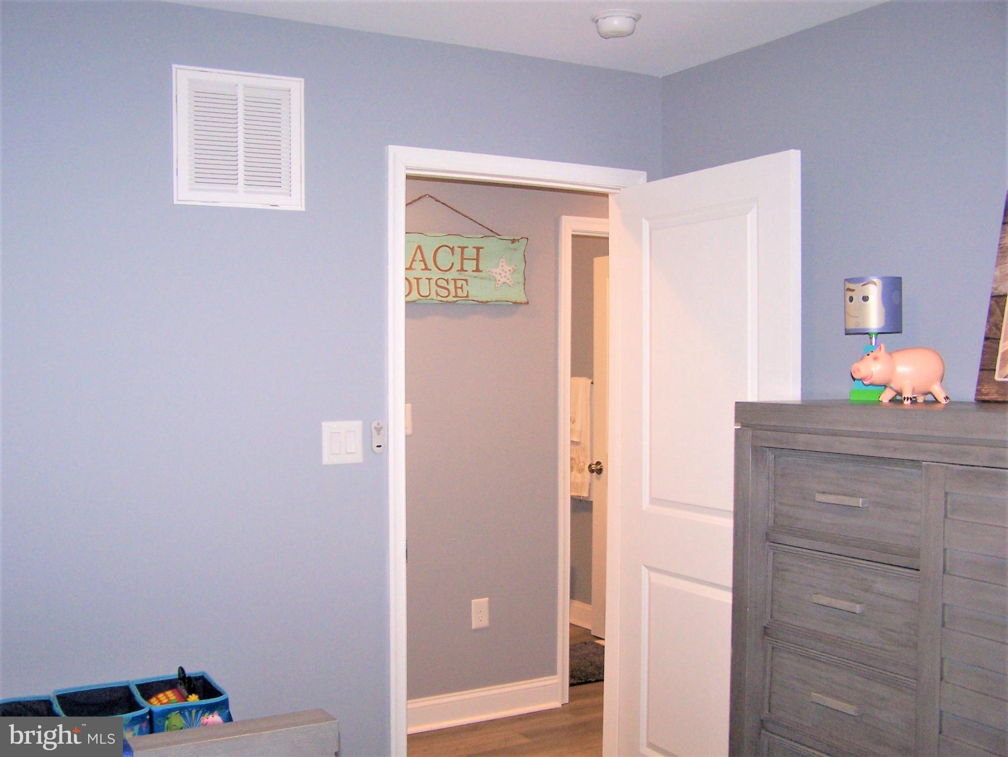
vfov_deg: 37.7
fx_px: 1107
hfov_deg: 49.0
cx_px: 504
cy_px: 378
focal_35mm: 38
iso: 140
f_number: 2.8
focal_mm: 6.3
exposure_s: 1/60
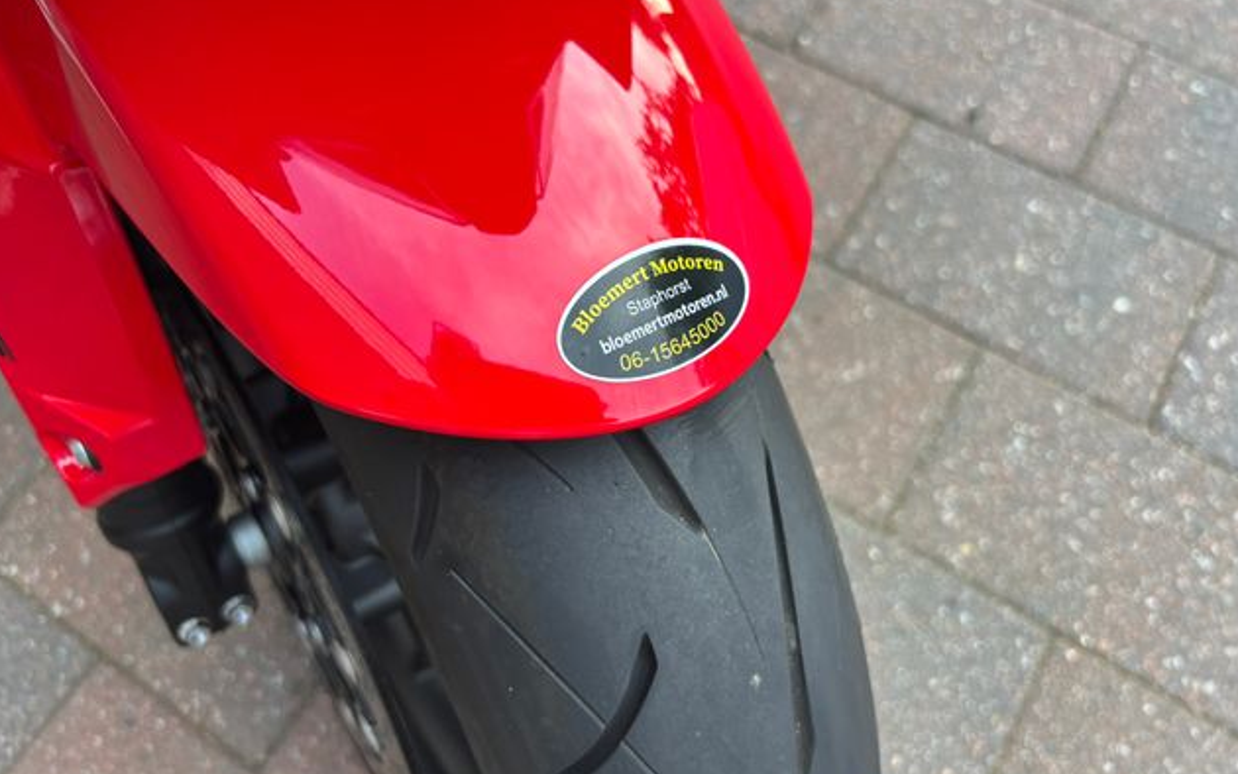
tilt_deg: -65.0
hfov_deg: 66.5
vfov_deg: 44.6
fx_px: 945
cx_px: 615
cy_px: 387
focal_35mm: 28
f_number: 1.6
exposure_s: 1/121
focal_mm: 5.96
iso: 80
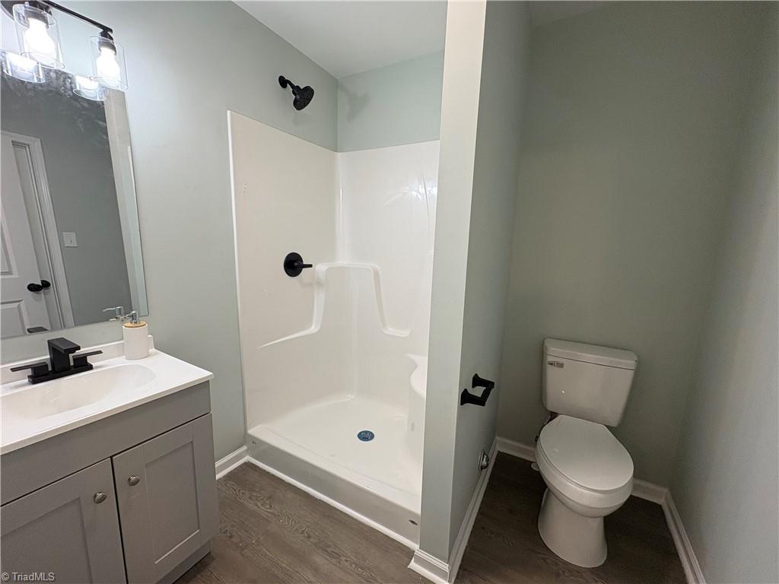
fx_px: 315
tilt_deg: -8.5
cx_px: 390
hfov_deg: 102.1
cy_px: 292
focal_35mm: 14
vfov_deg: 85.7
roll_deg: -1.1
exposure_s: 1/120
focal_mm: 2.22
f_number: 2.2
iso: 160
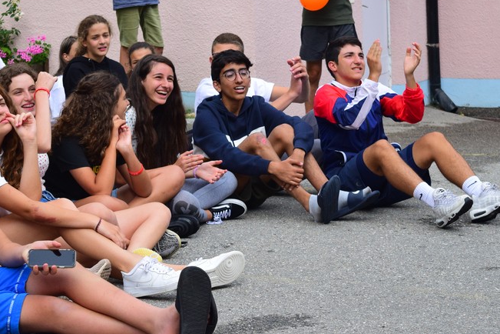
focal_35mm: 130
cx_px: 257
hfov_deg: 15.8
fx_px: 1802
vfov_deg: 10.5
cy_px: 79
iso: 900
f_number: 5.6
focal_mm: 55
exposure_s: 1/1000
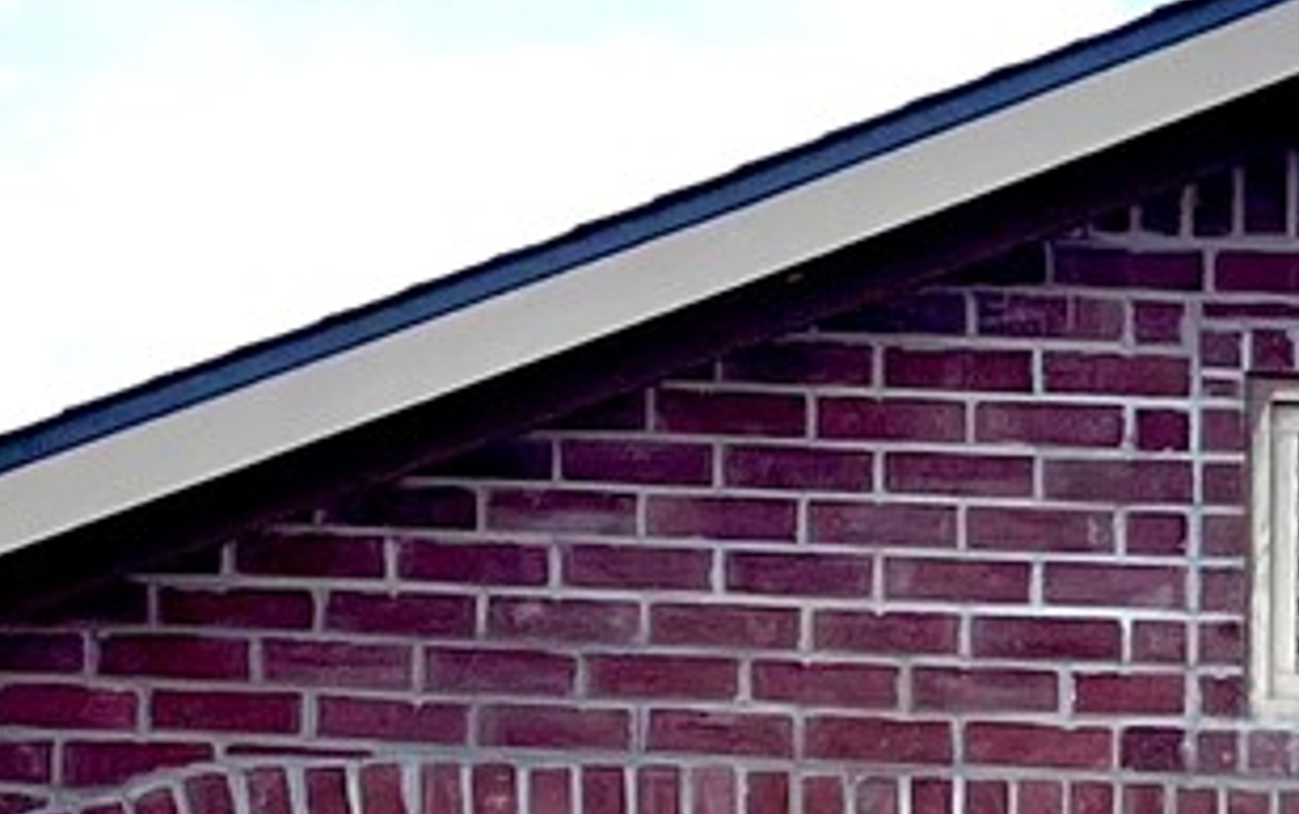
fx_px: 6483
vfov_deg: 6.9
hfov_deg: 11.1
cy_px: 1691
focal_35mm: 183
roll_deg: -1.2
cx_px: 1868
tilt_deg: +0.5
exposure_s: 1/4149
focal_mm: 5.1
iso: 50
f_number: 1.6
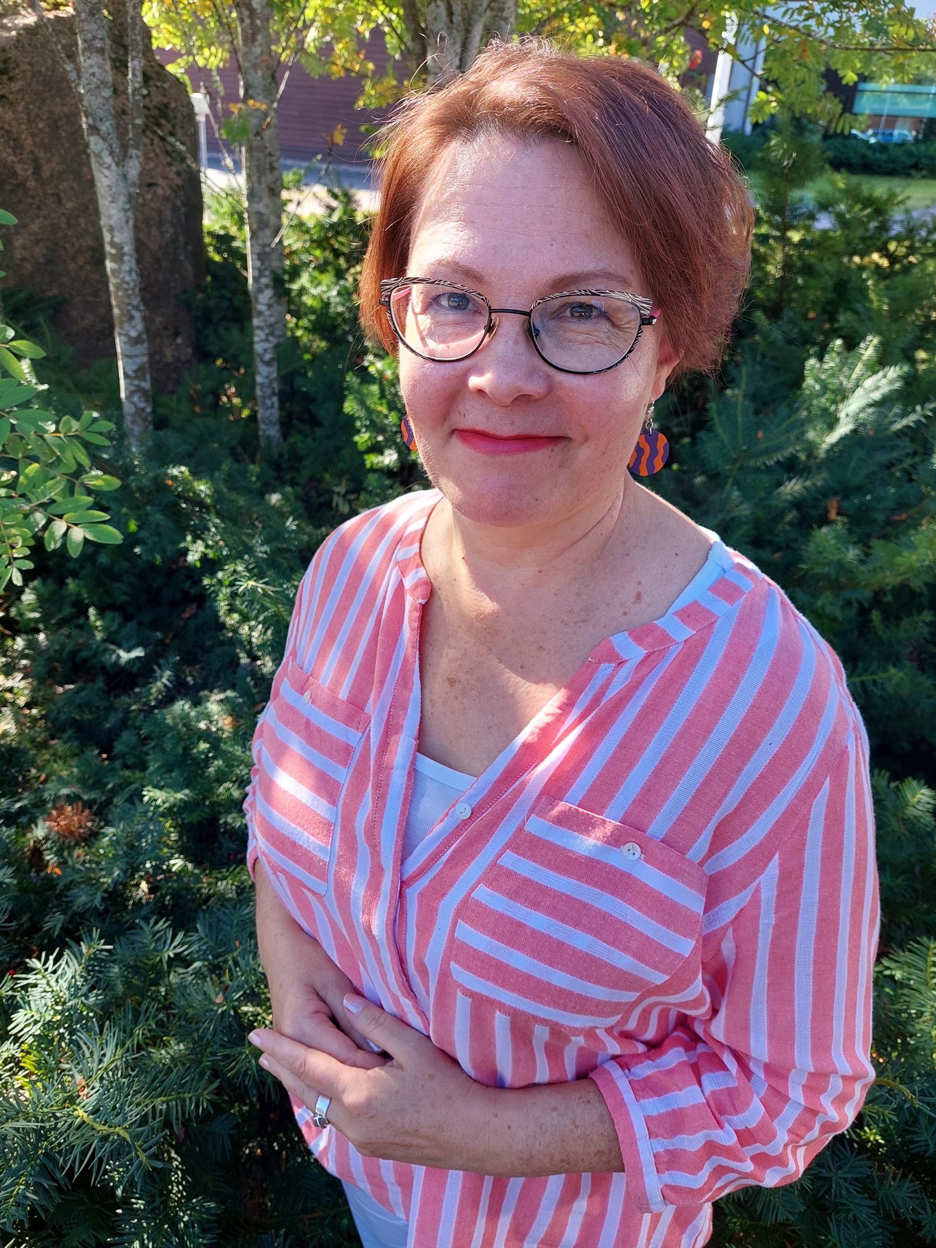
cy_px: 624
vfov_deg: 71.6
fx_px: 865
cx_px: 468
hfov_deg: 56.8
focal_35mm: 24
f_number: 1.8
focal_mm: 5.23
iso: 40
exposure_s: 1/220
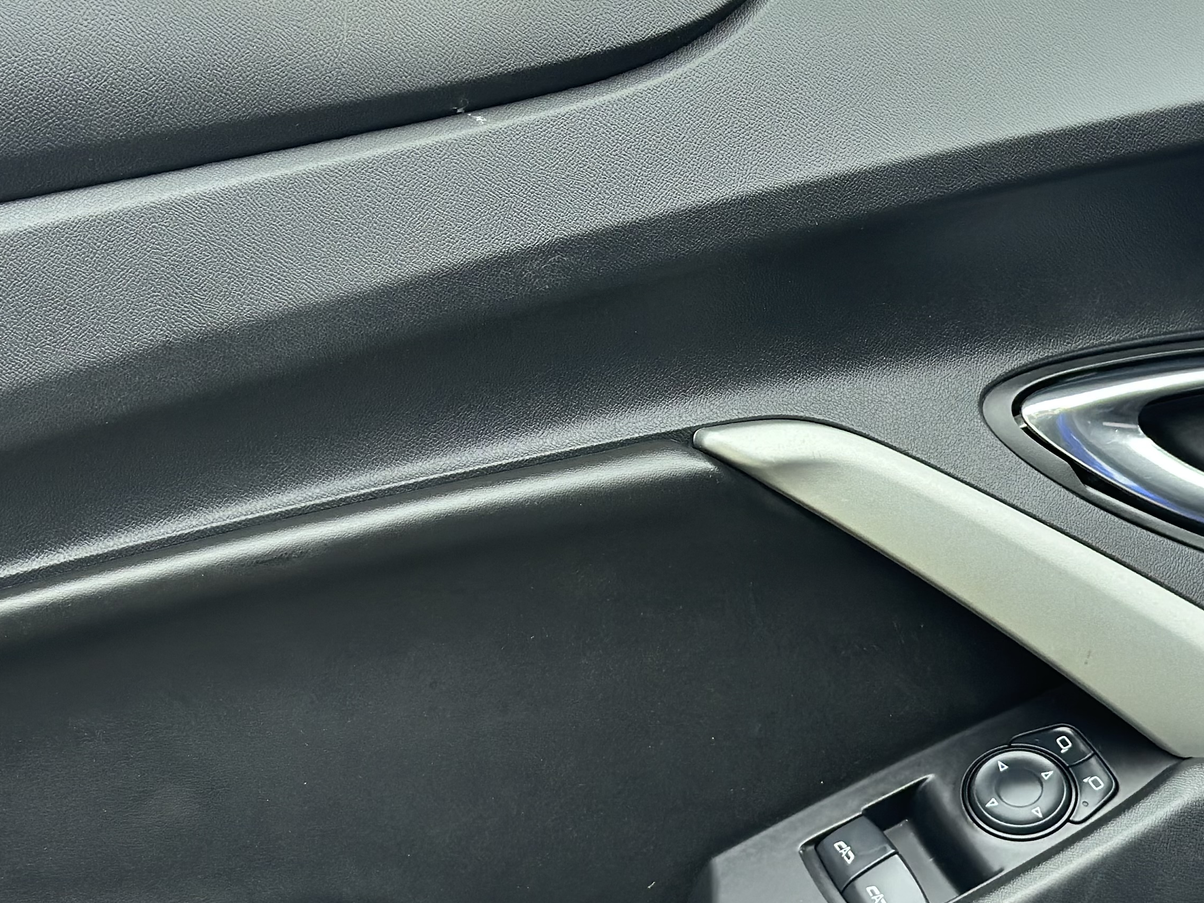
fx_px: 2957
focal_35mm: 85
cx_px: 732
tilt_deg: -8.6
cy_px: 308
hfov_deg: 23.0
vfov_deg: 17.3
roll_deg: +0.5
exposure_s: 1/100
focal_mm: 6.86
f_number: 1.78
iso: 80
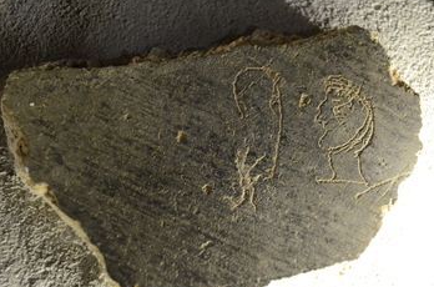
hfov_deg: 12.6
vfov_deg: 8.4
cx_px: 193
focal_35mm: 163
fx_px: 1960
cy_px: 168
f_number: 5.6
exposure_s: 1/250
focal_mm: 86
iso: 2500
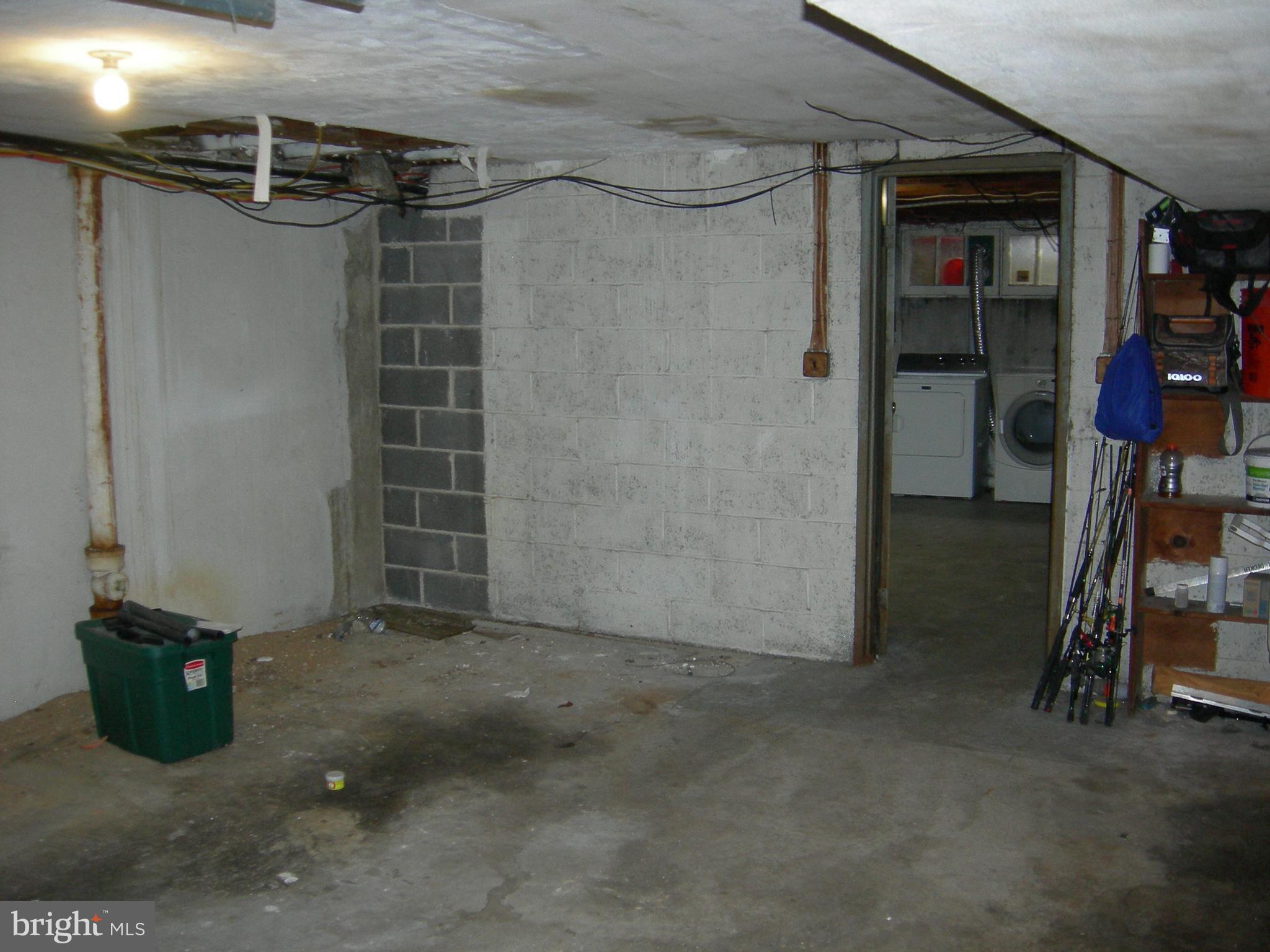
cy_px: 476
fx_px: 1321
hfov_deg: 51.4
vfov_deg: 39.7
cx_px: 635
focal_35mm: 36
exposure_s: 1/60.1
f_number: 2.7
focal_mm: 7.5
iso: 200
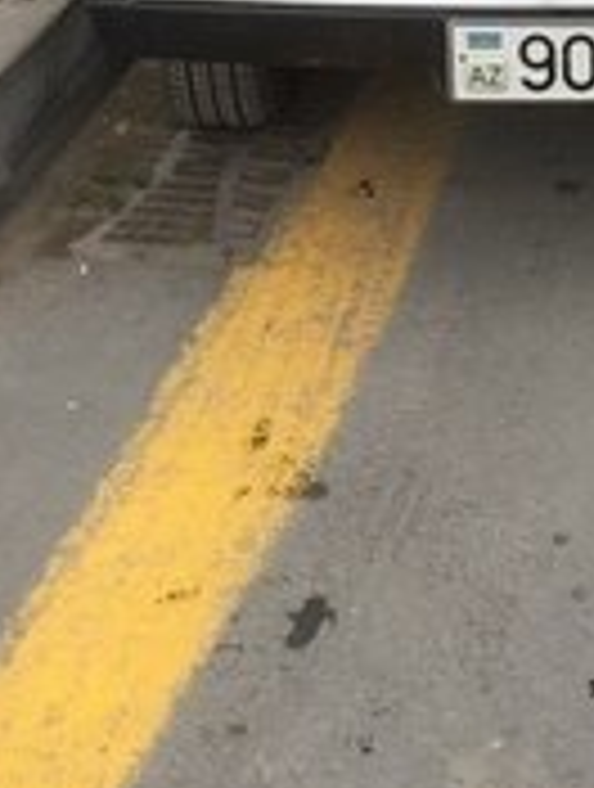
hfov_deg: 17.7
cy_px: -189
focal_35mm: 82
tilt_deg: -21.2
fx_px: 1869
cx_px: 580
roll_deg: +0.3
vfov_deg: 21.8
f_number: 2.2
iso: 32
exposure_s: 1/732
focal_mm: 4.15
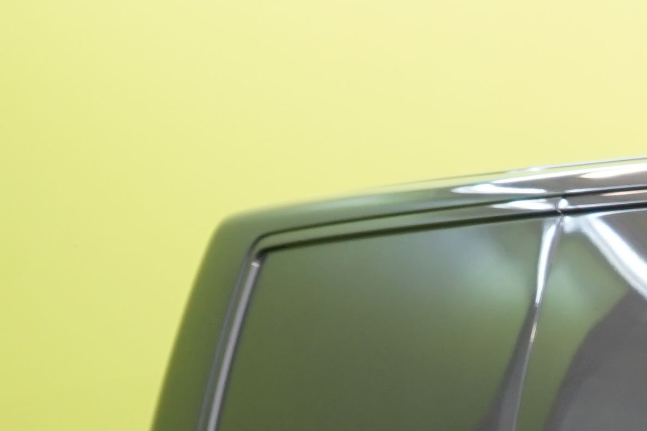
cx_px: 1318
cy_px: 764
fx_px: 6362
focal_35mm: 354
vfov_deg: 3.9
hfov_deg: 5.7
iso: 400
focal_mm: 70
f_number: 5.6
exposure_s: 1/20
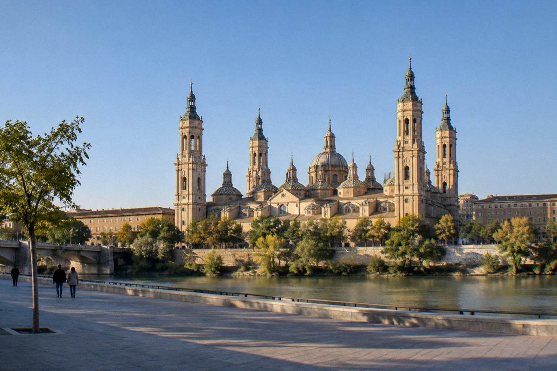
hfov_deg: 28.8
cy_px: 186
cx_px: 278
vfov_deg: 19.5
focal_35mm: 70
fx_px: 1083
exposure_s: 1/250
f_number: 9
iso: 320
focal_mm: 70
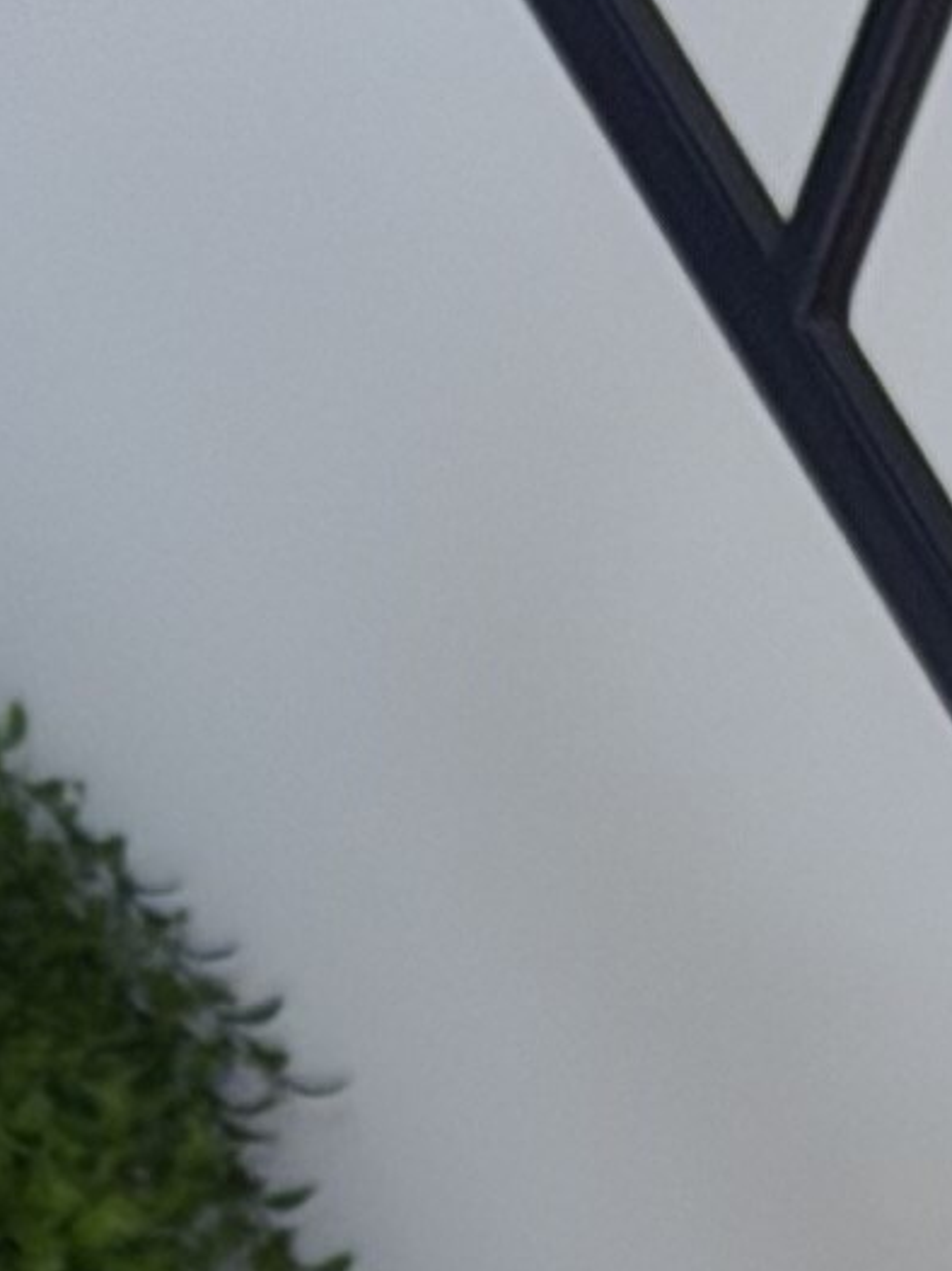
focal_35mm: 368
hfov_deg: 4.0
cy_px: 4021
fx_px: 13505
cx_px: 401
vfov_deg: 5.1
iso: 50
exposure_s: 1/144
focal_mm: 6.76
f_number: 1.78
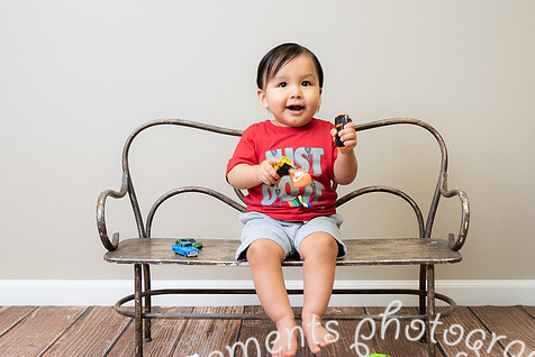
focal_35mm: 54
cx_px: 299
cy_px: 192
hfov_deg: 36.8
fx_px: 803
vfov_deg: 25.1
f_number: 3.2
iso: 800
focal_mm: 38
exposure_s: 1/125
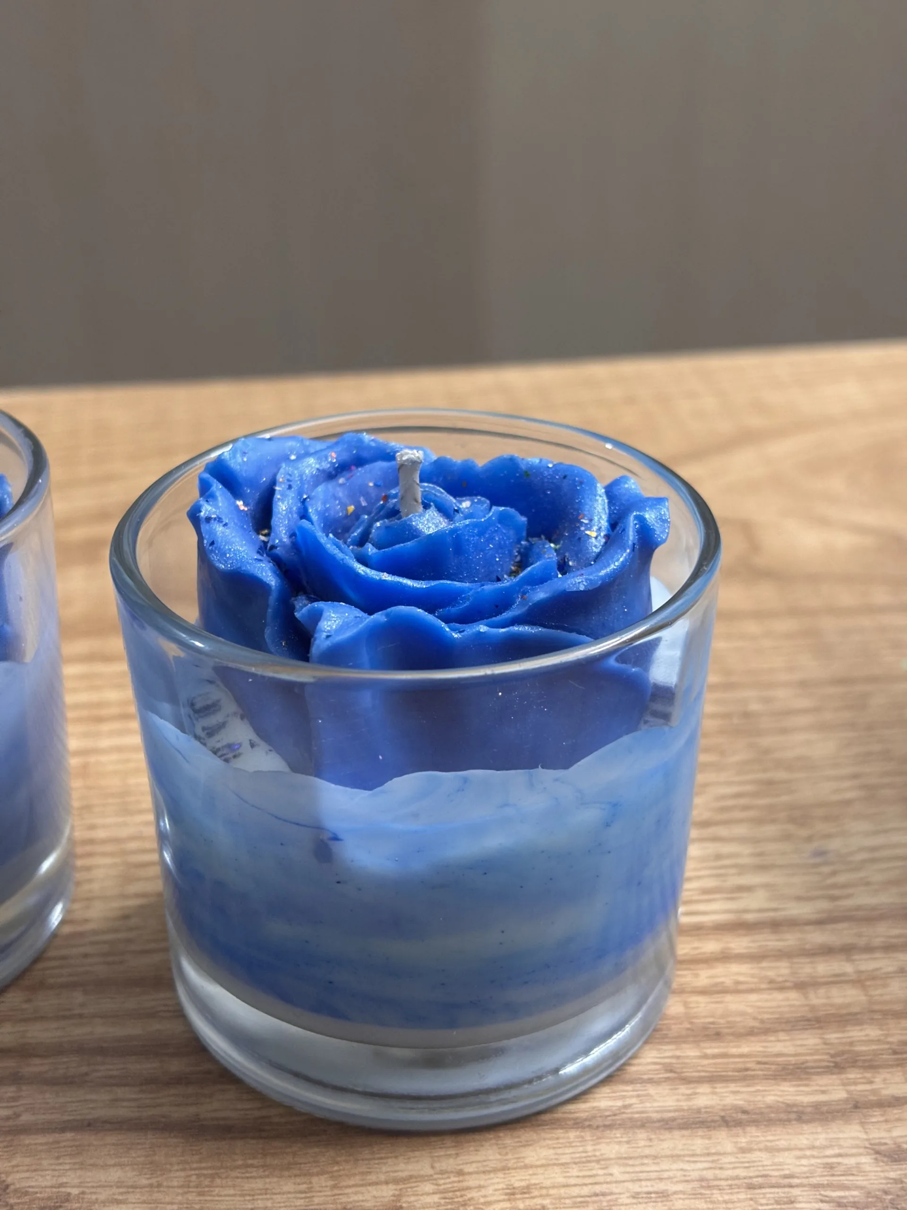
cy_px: 605
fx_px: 1817
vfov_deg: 36.8
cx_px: 454
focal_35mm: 52
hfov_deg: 28.0
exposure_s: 1/33
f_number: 1.6
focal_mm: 5.96
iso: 160
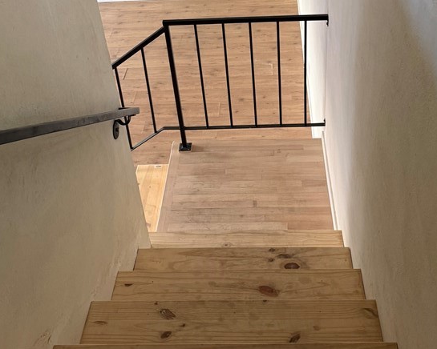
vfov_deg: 33.1
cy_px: 63
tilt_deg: -32.3
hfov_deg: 42.0
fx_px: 569
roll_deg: +4.6
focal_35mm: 44
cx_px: 237
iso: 200
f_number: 1.78
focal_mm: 6.76
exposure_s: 1/68
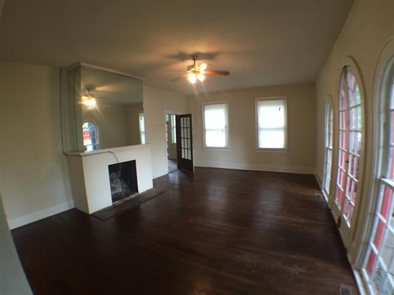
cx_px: 197
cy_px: 148
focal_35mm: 29
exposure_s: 1/30
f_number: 2.2
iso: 200
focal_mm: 4.15
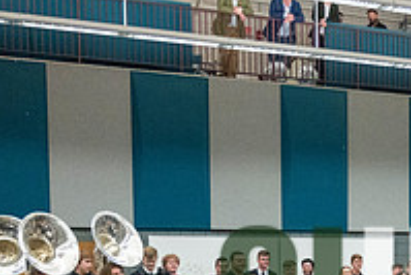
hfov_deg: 27.7
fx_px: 800
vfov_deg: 18.5
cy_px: 324
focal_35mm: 70
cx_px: 376
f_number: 4
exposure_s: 1/500
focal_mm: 24
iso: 10000
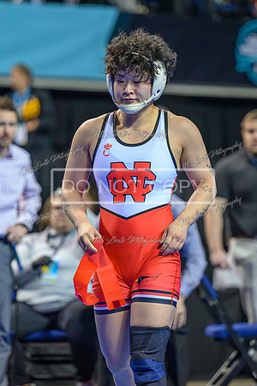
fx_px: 3035
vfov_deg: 7.3
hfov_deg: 4.8
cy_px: 179
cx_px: 106
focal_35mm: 283
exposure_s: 1/800
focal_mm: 165
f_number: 2.8
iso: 2500
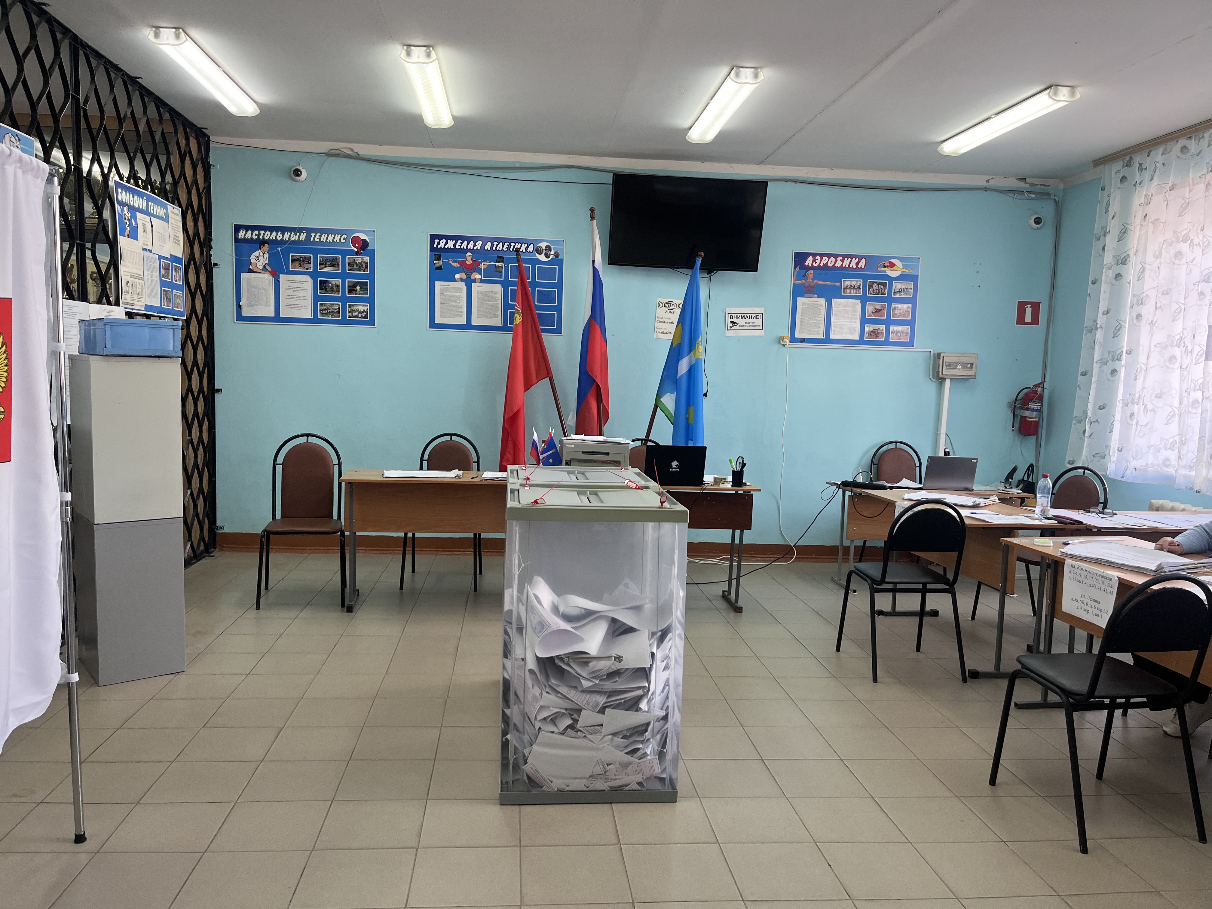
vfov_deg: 53.1
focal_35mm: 26
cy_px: 454
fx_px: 910
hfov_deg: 67.3
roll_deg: +0.3
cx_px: 606
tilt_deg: -6.7
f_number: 1.6
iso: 100
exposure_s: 1/100
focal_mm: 5.1
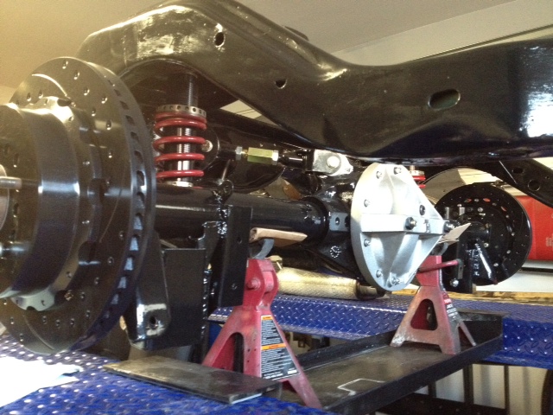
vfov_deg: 40.7
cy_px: 208
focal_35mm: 35
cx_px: 276
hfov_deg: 52.6
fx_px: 559
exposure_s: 1/15
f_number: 2.4
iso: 500
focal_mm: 4.28
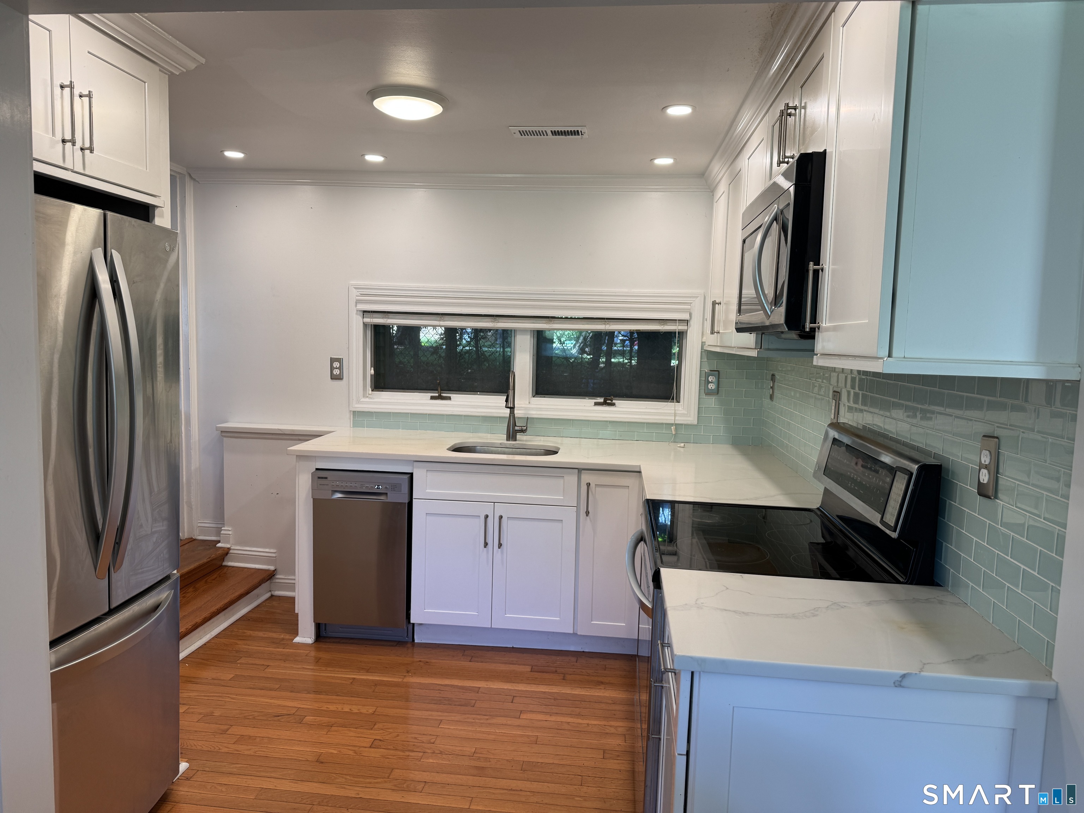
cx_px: 542
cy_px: 406
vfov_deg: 56.8
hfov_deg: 71.6
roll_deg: -2.3
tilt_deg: -5.8
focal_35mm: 24
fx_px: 752
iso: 80
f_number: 1.78
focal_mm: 6.76
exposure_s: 1/120
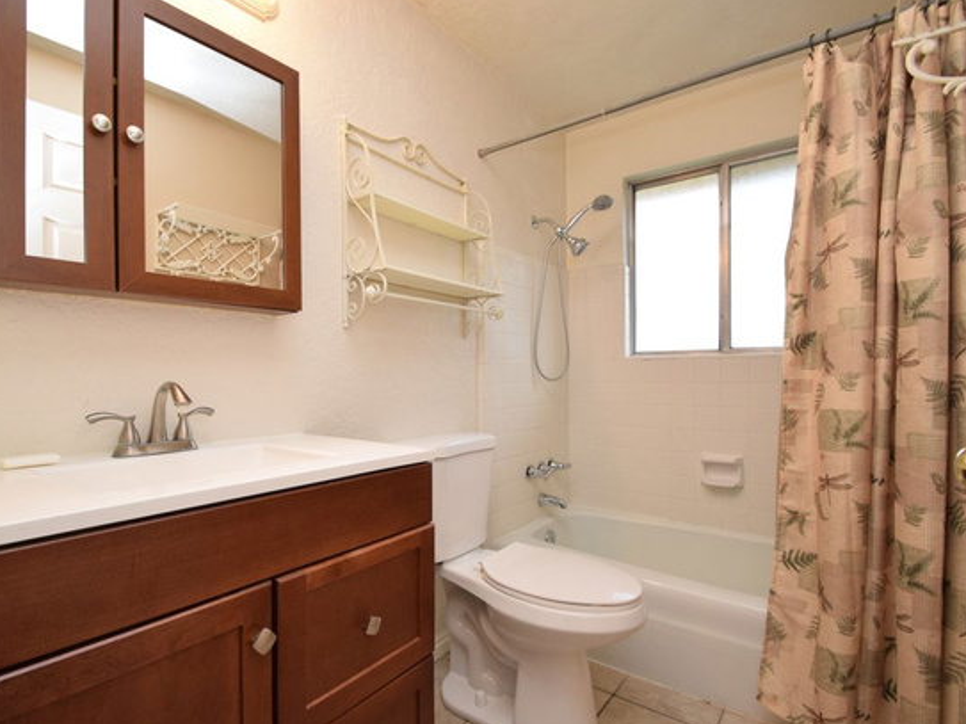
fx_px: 474
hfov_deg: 91.0
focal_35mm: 17
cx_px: 473
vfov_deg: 74.7
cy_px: 359
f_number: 5.6
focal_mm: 10
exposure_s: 1/125
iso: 720
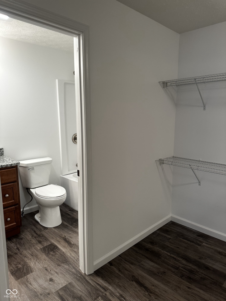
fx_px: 209
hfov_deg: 56.8
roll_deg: +2.1
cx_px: 113
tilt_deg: -8.3
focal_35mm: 24
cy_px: 150
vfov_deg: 71.6
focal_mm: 6.86
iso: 160
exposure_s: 1/120
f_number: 1.78
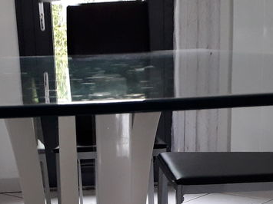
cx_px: 88
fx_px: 599
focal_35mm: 76
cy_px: 232
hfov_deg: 25.5
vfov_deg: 18.5
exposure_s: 1/50
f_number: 1.9
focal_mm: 3.6
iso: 160
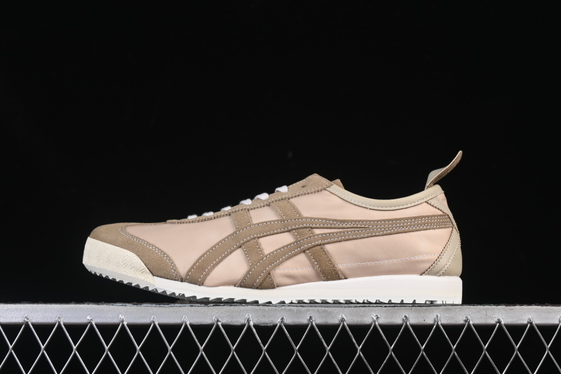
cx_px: 280
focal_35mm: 75
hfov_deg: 27.0
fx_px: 1168
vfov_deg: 18.2
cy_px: 187
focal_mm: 50
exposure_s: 1/80
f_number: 8
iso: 160
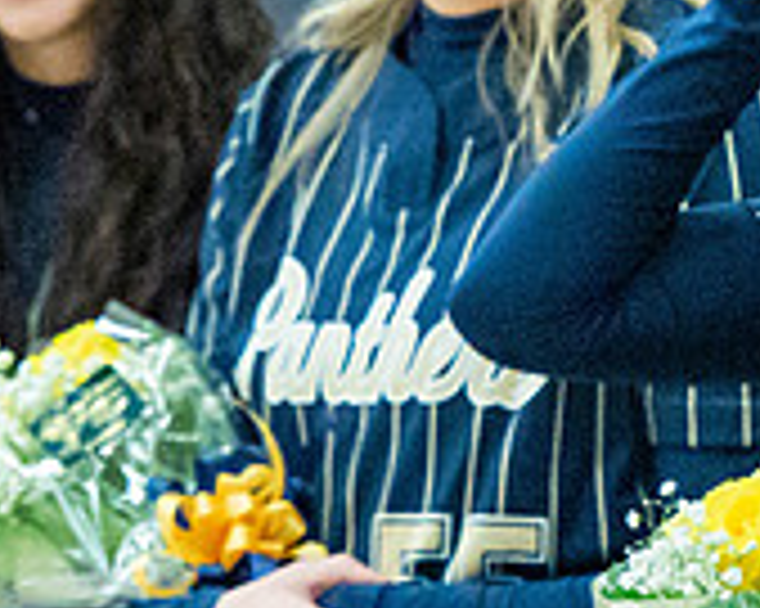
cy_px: 73
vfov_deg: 1.9
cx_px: 973
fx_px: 18141
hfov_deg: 2.4
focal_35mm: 807
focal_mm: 160
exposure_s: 1/500
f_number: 4
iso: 12800
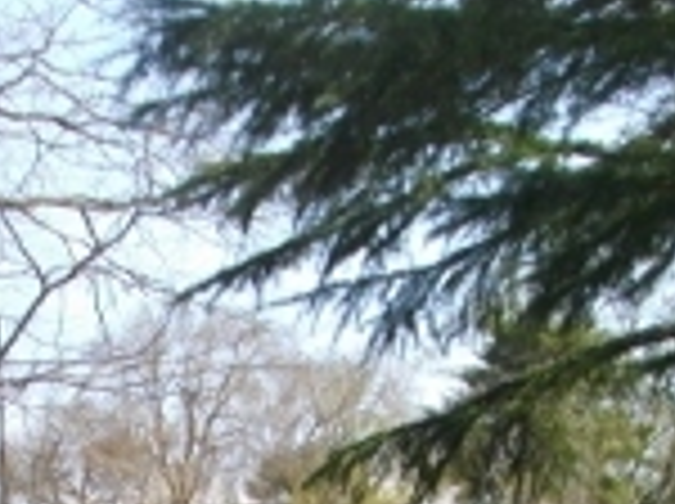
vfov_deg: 12.9
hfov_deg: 18.3
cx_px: 162
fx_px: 2083
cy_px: 817
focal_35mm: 107
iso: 100
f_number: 2.9
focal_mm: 5.7
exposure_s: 1/640
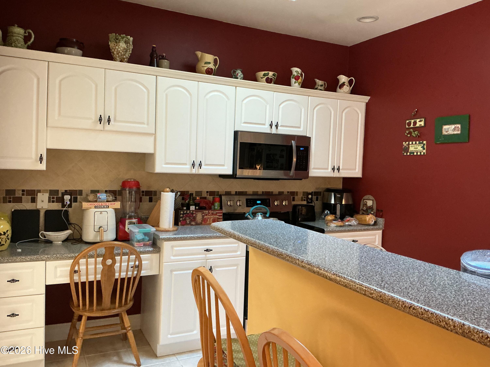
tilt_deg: -4.0
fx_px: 411
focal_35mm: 29
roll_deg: -2.0
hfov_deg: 61.7
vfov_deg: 48.2
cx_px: 245
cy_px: 184
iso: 250
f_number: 1.8
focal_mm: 3
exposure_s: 1/60
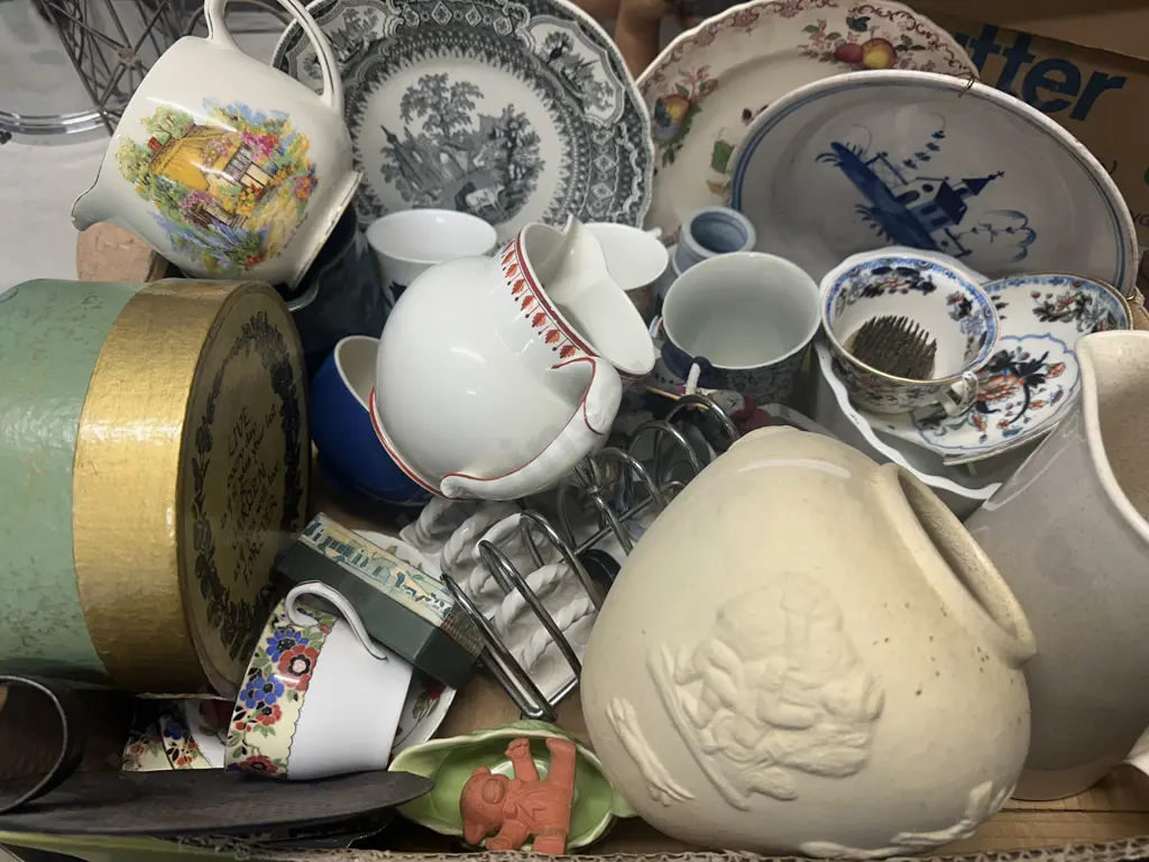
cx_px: 574
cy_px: 431
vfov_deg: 56.8
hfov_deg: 71.6
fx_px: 797
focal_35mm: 24
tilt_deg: -55.1
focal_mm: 6.86
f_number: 1.78
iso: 100
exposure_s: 1/100
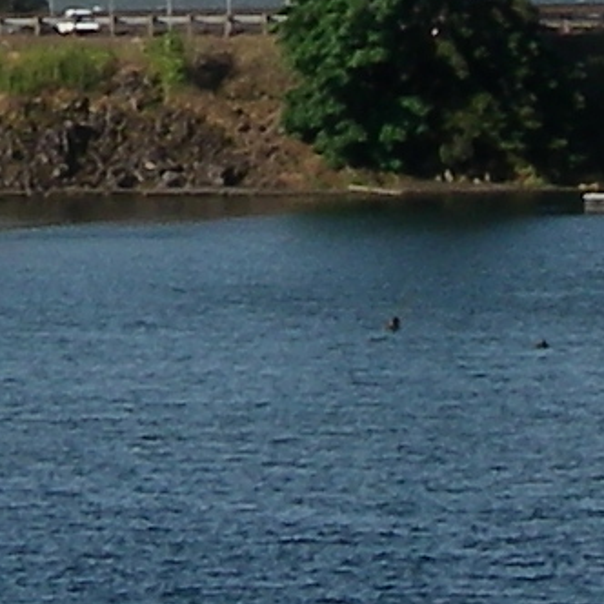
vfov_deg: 3.7
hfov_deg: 3.7
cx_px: -116
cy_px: -622
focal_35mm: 473
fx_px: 9337
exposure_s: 1/200
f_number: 7.4
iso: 64
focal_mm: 10.5
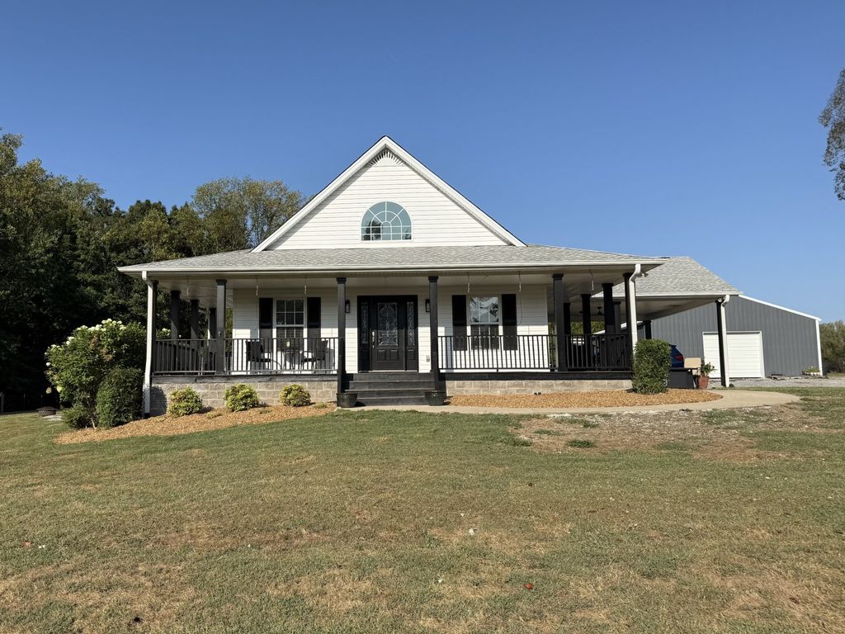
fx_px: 586
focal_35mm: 24
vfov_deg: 56.8
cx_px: 422
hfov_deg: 71.6
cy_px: 317
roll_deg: +0.3
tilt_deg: +6.2
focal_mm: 6.76
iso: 80
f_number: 1.78
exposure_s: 1/5319
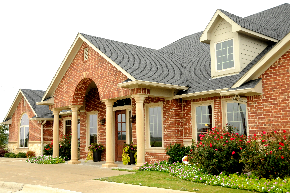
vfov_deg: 32.9
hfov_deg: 48.0
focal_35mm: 40
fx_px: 326
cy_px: 96
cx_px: 145
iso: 1000
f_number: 4
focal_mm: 27
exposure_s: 1/640
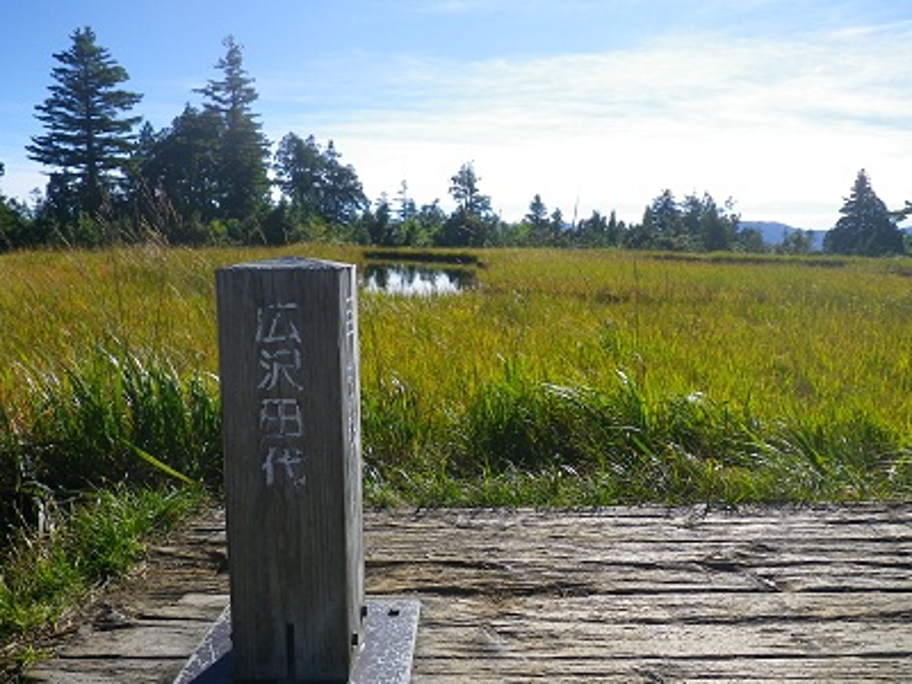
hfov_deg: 63.4
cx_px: 456
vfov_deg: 49.7
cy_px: 342
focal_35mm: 28
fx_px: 738
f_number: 4.2
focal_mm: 5
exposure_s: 1/500
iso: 80
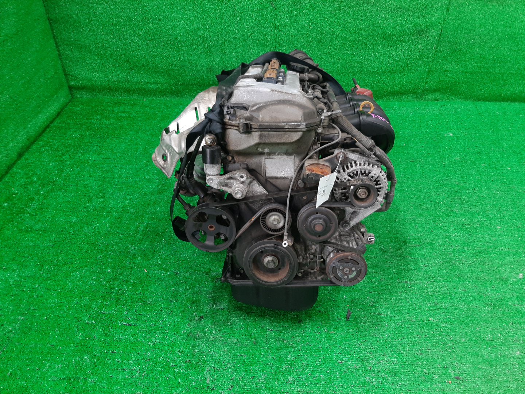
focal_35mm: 26
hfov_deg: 67.3
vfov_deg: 53.1
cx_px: 262
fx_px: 394
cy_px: 197
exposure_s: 1/50
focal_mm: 3.93
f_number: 1.7
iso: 130
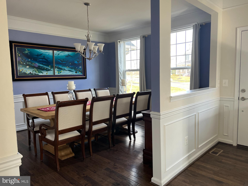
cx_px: 124
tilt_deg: -6.5
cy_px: 93
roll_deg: +1.3
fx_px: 186
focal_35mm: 26
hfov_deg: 67.3
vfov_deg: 53.1
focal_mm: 5.7
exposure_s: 1/121
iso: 100
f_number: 1.5
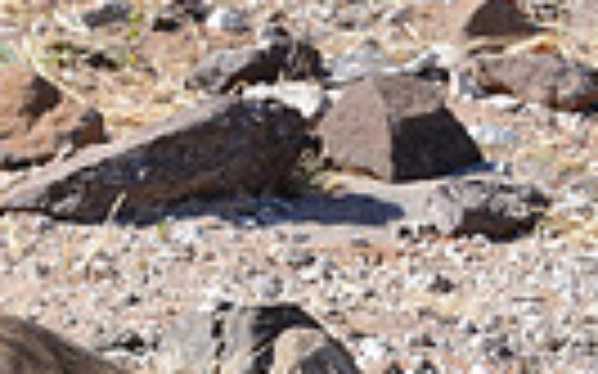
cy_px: 520
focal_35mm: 2219
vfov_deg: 0.6
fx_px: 36149
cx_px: 283
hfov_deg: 0.9
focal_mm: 500
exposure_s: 1/800
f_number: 14
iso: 1600
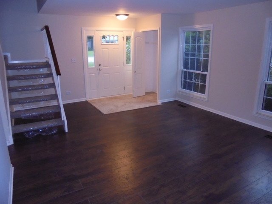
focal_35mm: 26
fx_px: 204
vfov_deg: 53.1
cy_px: 102
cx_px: 136
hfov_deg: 67.3
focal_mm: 4.6
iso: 400
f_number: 3.5
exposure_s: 1/30
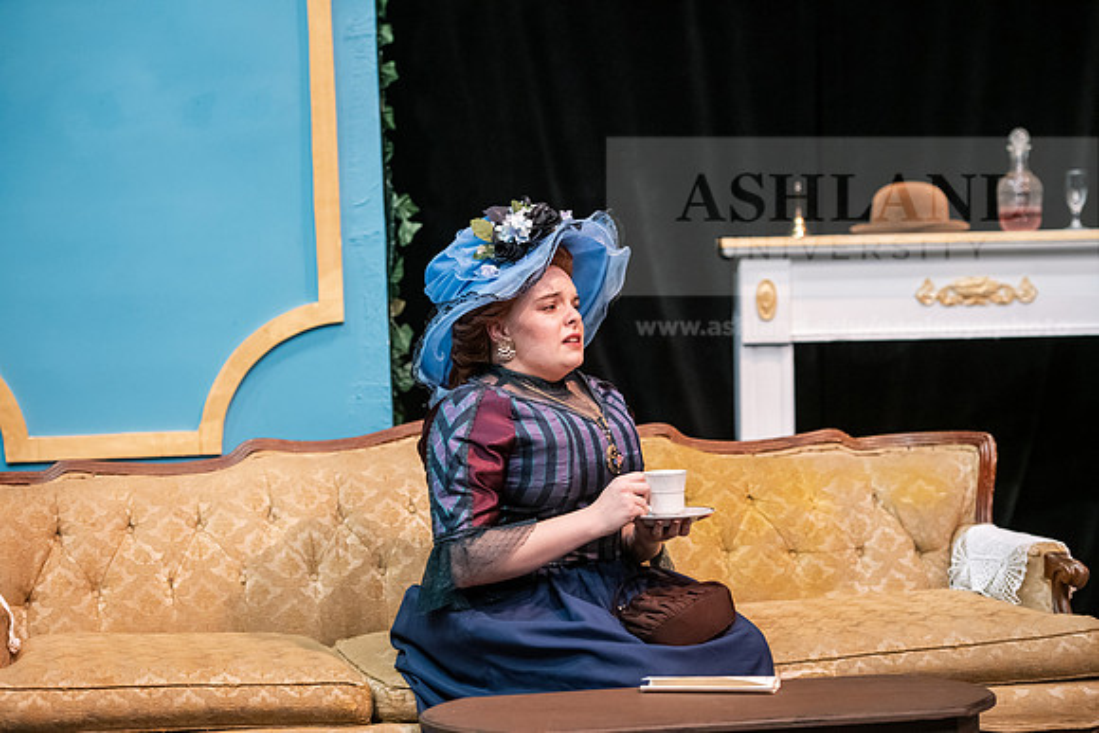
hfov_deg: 19.5
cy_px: 366
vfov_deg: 13.0
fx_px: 3206
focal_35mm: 105
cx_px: 550
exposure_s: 1/200
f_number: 3.2
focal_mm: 105
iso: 3200
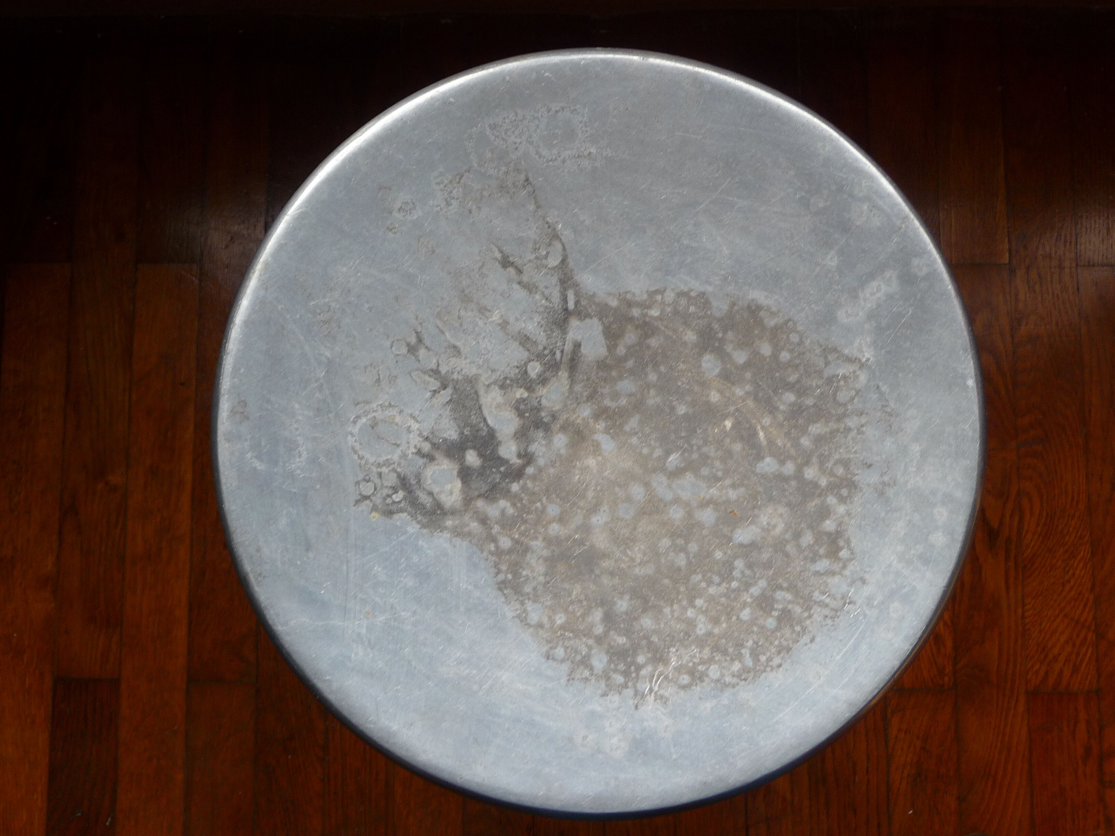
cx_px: 558
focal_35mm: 45
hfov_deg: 42.1
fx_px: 1449
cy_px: 418
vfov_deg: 32.2
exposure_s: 1/80
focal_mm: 7.6
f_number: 4.1
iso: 100
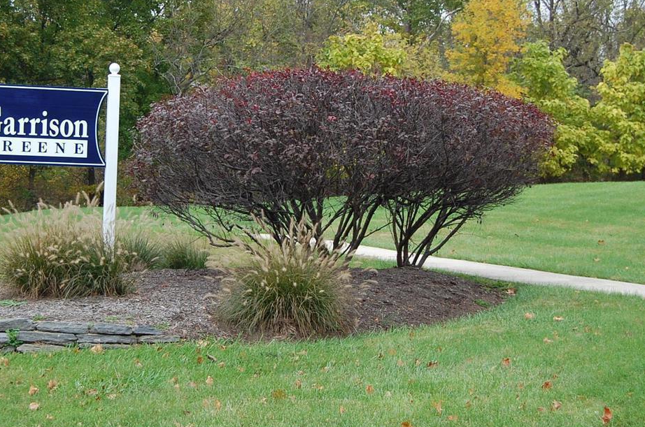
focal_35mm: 75
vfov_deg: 18.1
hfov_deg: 26.9
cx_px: 229
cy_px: 174
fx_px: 1341
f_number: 5.6
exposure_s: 1/125
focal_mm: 32
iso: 360
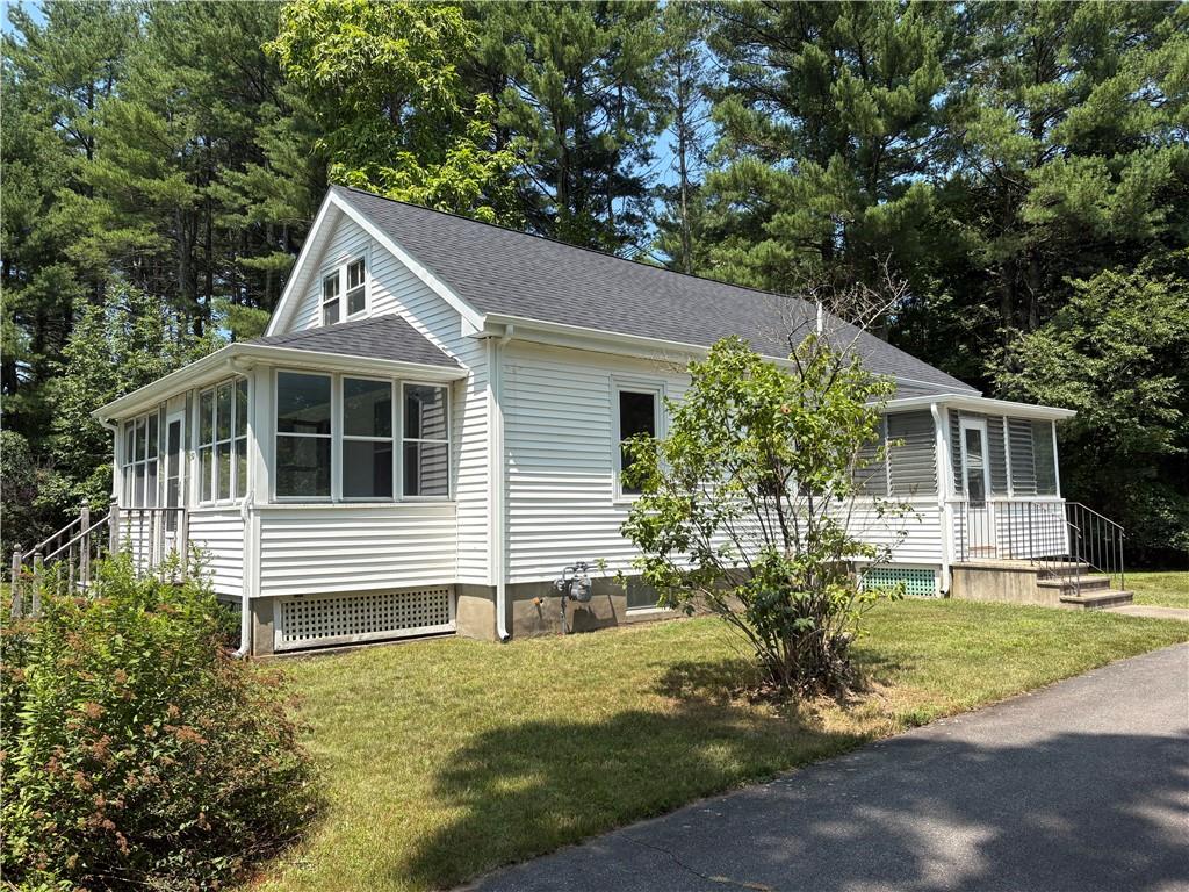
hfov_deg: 67.3
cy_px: 446
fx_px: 893
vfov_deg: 53.1
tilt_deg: +5.3
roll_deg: +1.8
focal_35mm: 26
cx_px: 594
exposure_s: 1/2208
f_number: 1.6
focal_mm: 5.96
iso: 50
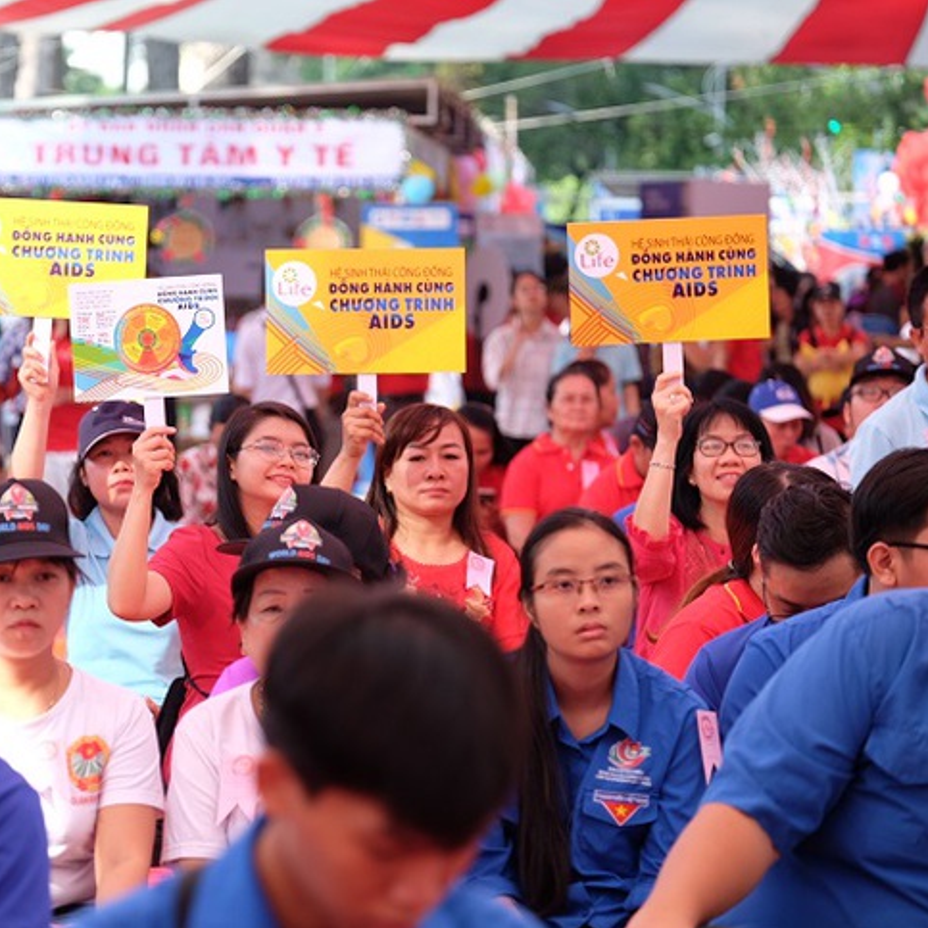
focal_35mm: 212
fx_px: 6430
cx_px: 234
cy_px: 465
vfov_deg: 8.3
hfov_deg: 8.2
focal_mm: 110.3
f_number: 4.2
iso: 200
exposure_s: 1/125
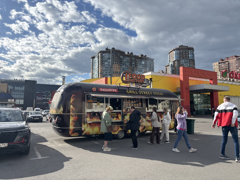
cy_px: 90
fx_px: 180
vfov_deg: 53.1
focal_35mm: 26
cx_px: 120
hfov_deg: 67.3
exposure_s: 1/4425
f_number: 1.6
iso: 50
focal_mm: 5.96
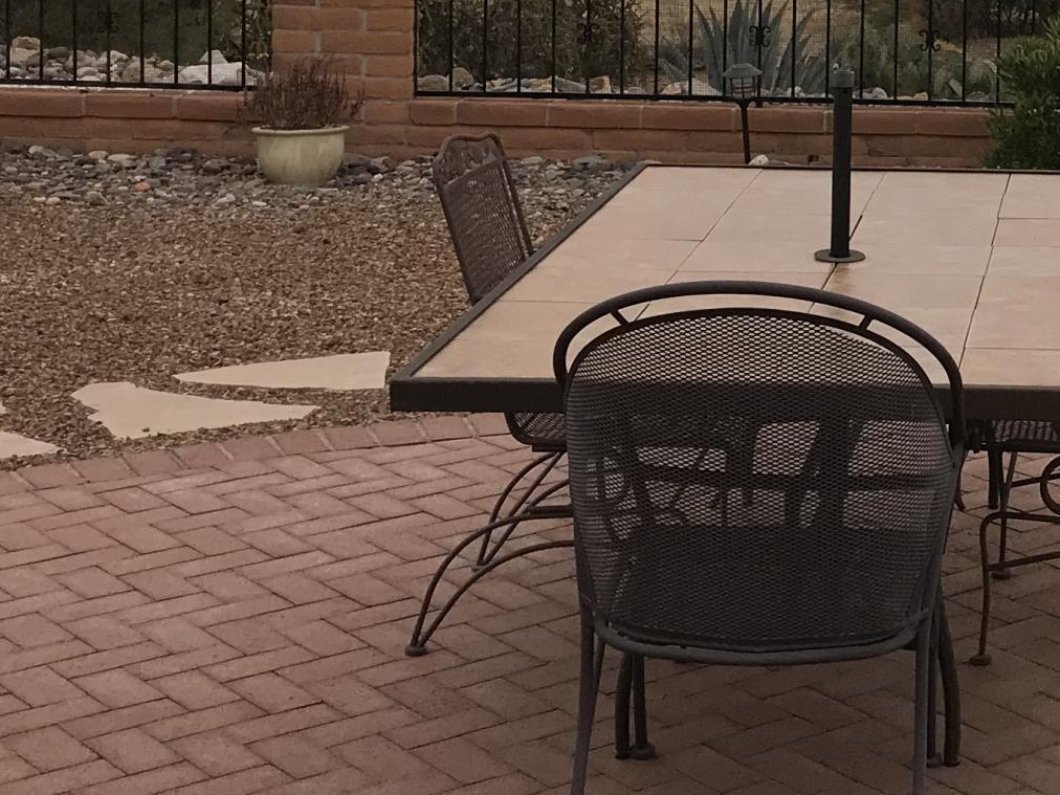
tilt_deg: -2.9
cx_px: 1061
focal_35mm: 83
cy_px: -87
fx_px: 2542
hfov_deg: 22.6
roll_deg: -1.0
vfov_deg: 17.2
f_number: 1.8
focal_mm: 3.99
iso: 32
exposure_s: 1/120
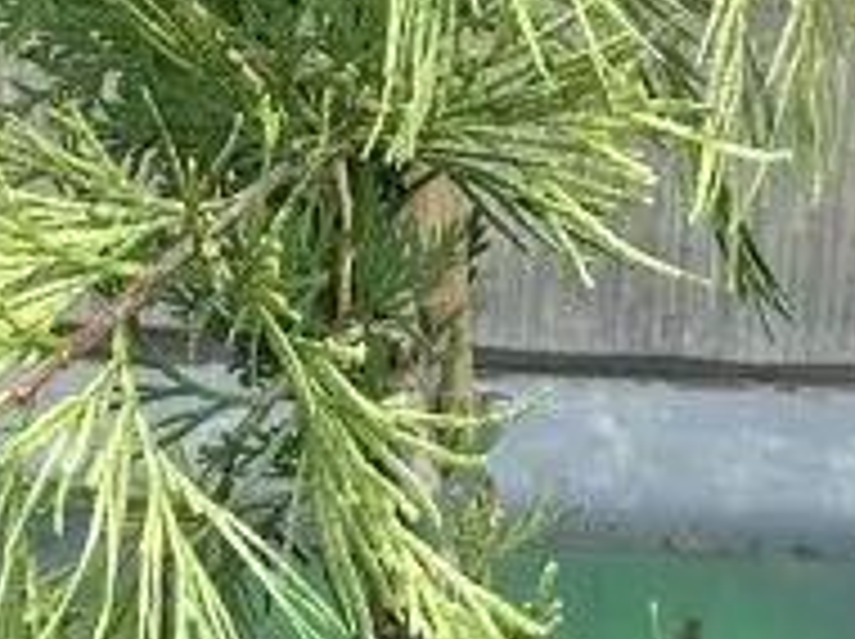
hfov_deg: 13.4
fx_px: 3651
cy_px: -63
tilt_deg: -19.8
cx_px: 436
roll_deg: -3.8
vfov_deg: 9.9
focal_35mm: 148
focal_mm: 5.1
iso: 50
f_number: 1.6
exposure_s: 1/437
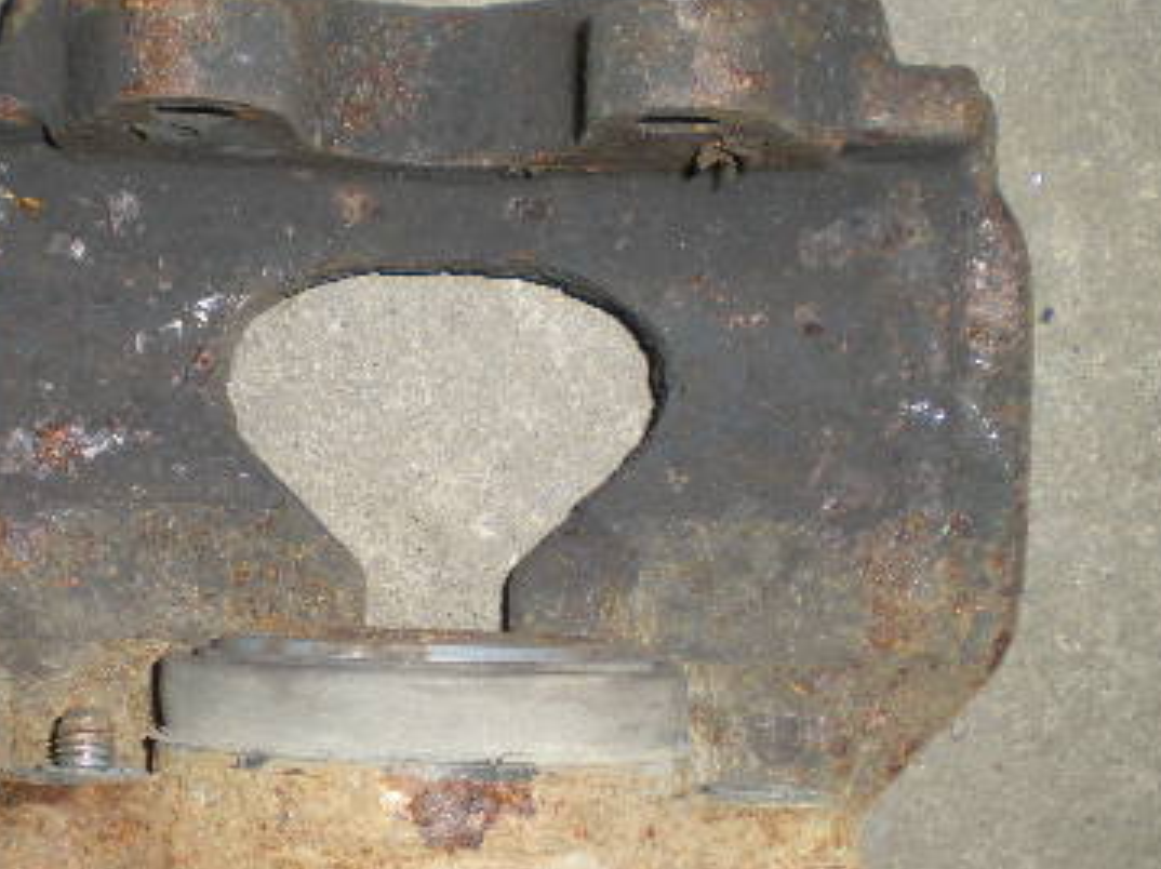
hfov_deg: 28.4
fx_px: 2279
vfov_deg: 21.5
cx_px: 379
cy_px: 561
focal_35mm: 68
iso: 74
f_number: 3.1
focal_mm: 6.3
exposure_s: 1/60
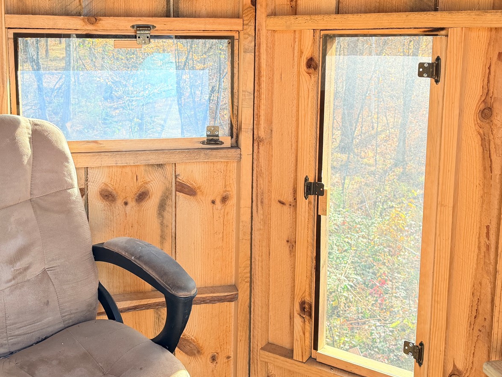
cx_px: 219
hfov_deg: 44.7
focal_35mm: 42
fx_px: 609
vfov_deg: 34.1
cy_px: 128
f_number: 1.78
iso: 200
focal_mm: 6.76
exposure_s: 1/174
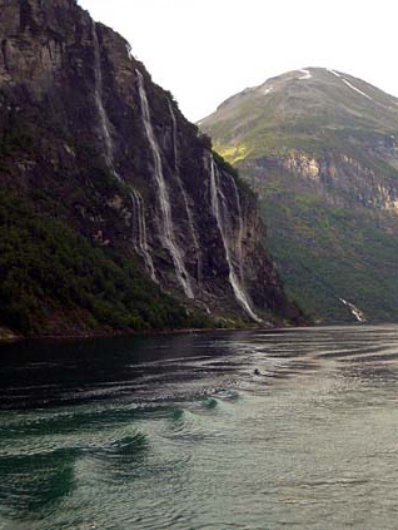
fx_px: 1010
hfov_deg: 22.3
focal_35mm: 66
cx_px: 205
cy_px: 249
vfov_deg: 29.4
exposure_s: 1/400
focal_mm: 10.2
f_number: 3.5
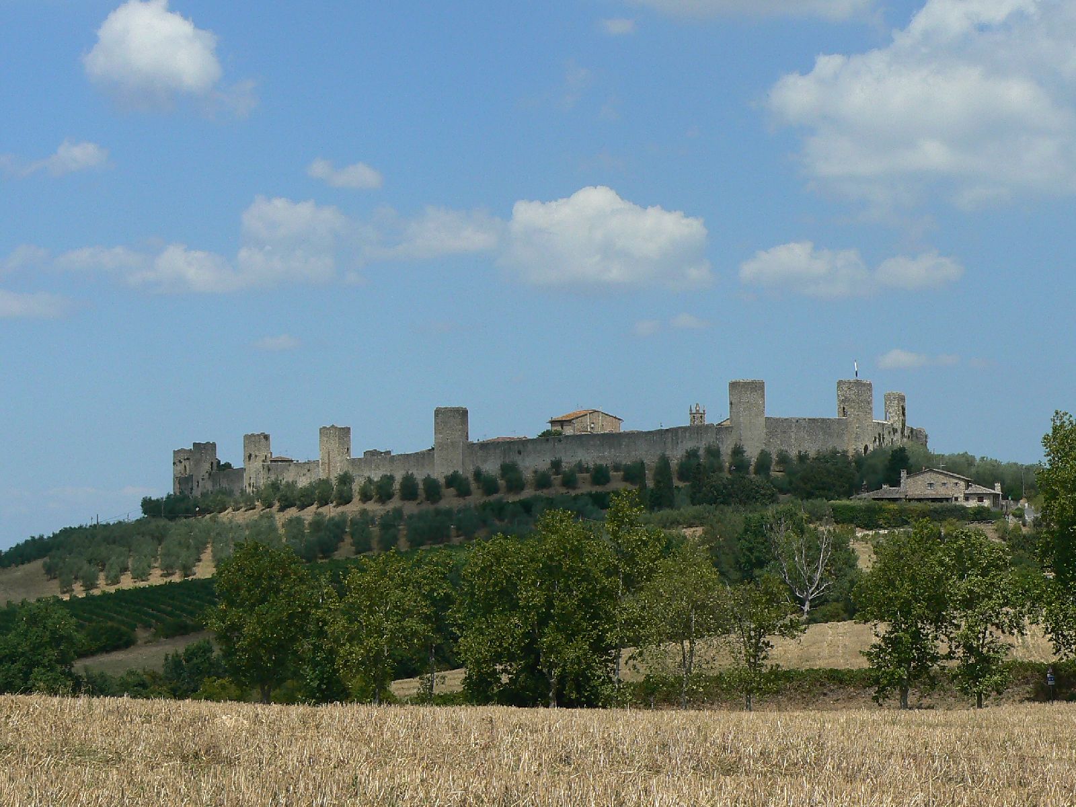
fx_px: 2984
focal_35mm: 96
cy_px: 404
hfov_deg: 20.4
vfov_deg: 15.4
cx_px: 538
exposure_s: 1/320
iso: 80
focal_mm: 13.1
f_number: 5.6
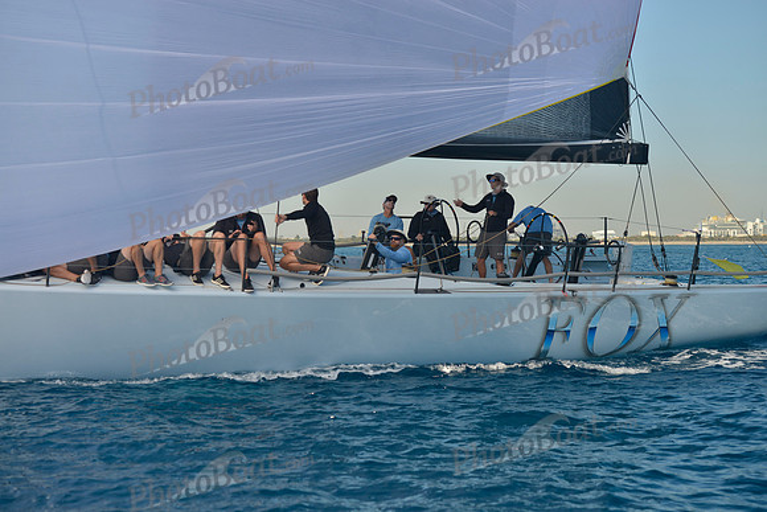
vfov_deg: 19.5
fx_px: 1492
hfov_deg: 28.8
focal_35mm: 70
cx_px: 384
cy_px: 256
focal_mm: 70
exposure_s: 1/800
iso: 200
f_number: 5
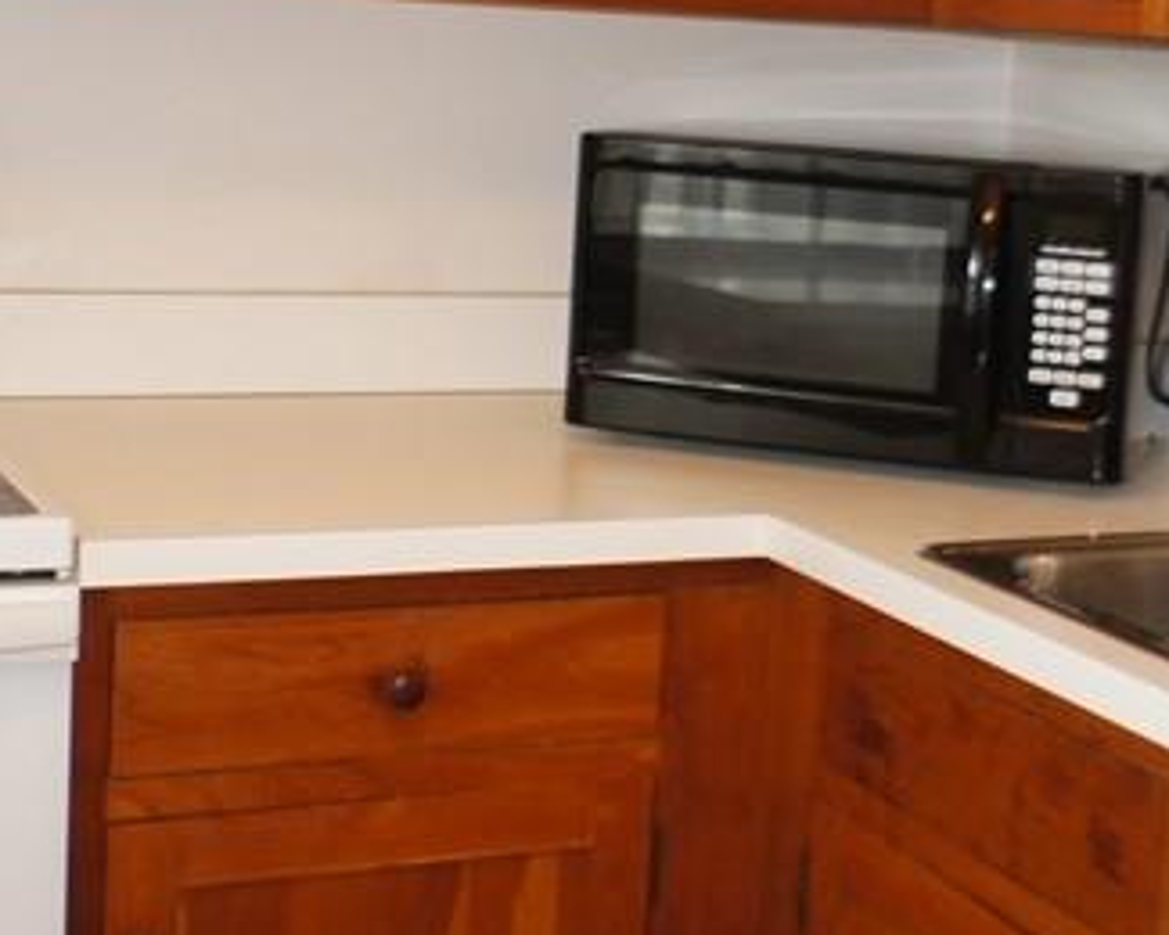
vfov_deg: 21.4
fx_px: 2456
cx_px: 683
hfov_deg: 26.7
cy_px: 275
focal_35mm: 71
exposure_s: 1/60
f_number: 2.8
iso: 250
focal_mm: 16
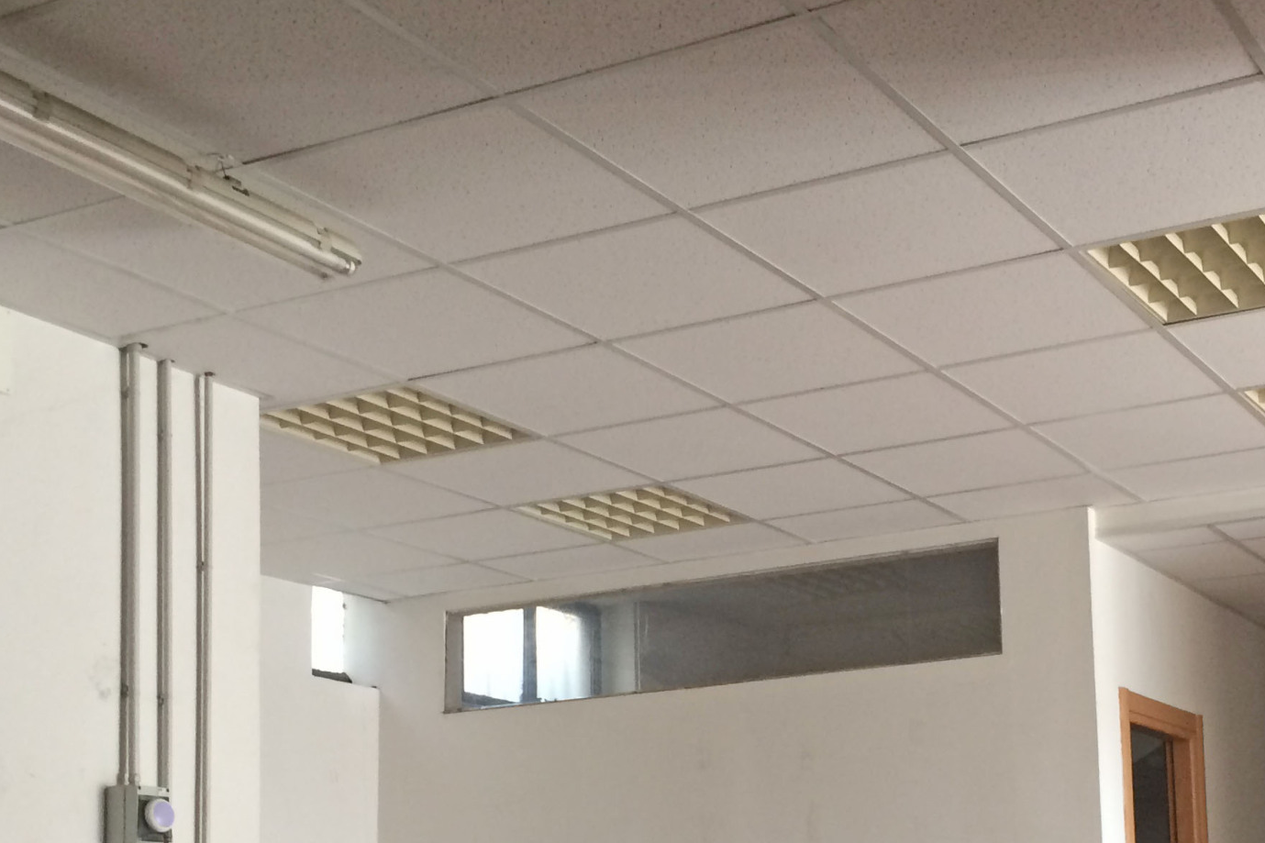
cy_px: 755
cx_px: 846
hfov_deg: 35.3
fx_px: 1967
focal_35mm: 56
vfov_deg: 23.6
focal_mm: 4.15
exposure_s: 1/30
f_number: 2.2
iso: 80
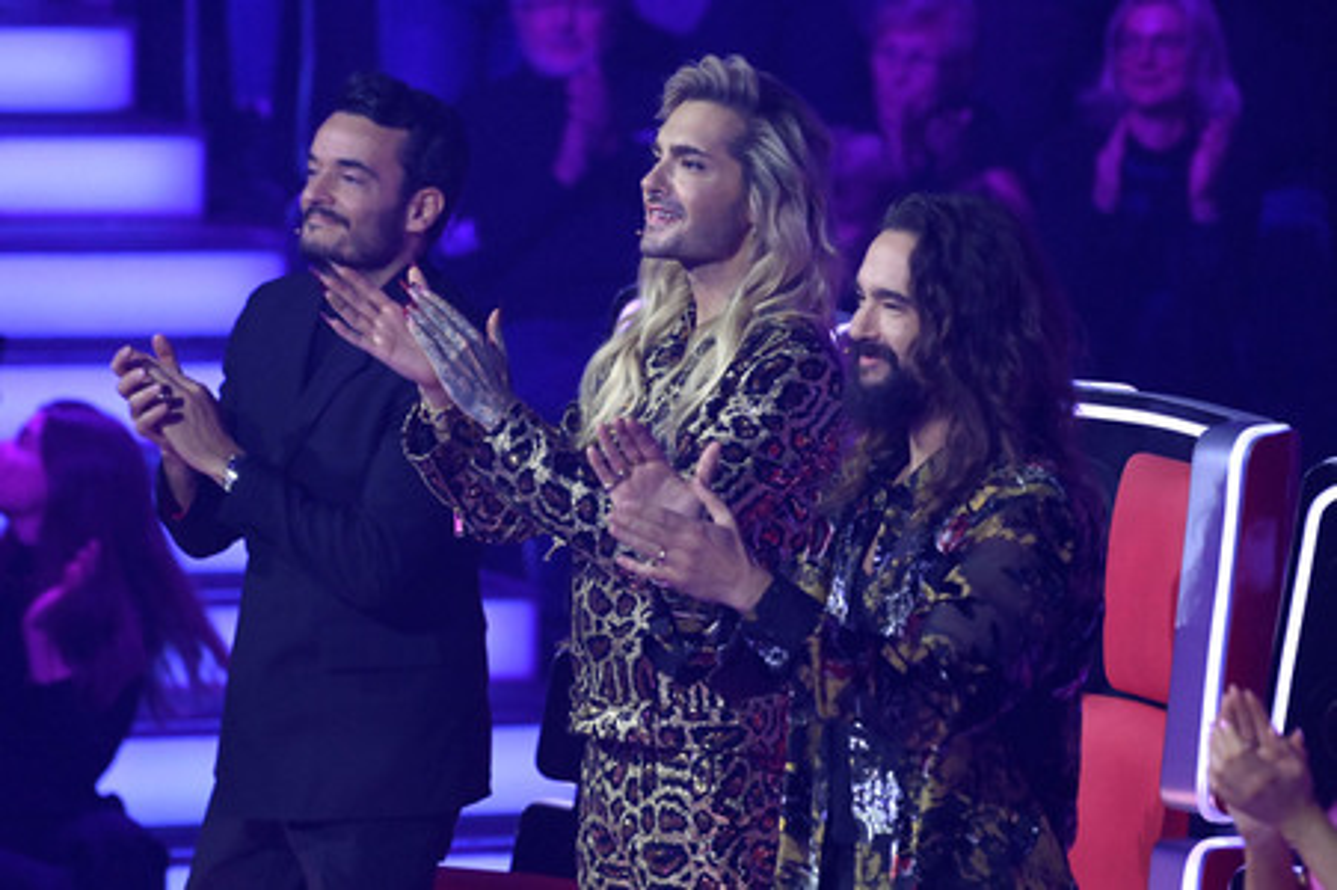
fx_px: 12989
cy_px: 445
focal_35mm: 350
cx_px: 668
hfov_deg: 5.9
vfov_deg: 3.9
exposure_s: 1/320
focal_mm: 350
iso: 12800
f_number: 5.6
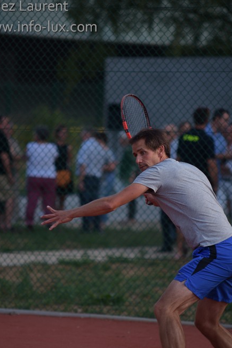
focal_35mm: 265
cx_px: 106
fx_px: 2560
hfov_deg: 5.2
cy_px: 199
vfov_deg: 7.8
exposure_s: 1/1000
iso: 125
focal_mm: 150
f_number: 2.8
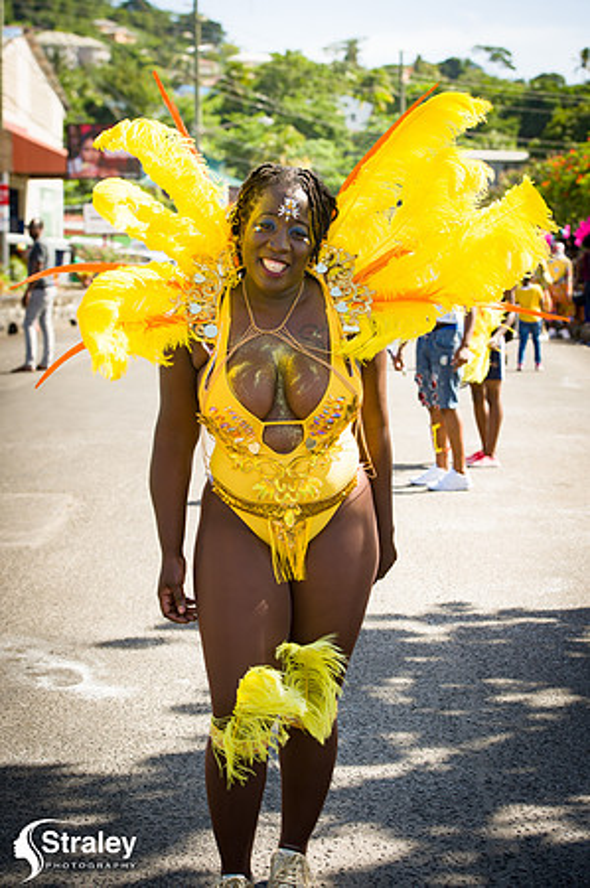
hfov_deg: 19.4
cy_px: 444
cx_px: 295
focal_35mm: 70
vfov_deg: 28.9
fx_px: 1725
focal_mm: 70
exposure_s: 1/200
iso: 100
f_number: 7.1
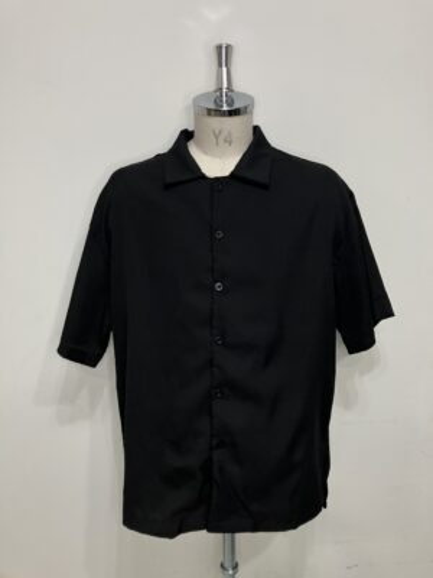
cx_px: 216
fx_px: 467
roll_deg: +0.3
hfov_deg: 49.7
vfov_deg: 63.4
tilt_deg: -11.9
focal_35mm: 28
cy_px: 289
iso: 80
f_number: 1.8
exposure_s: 1/50
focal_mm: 3.99
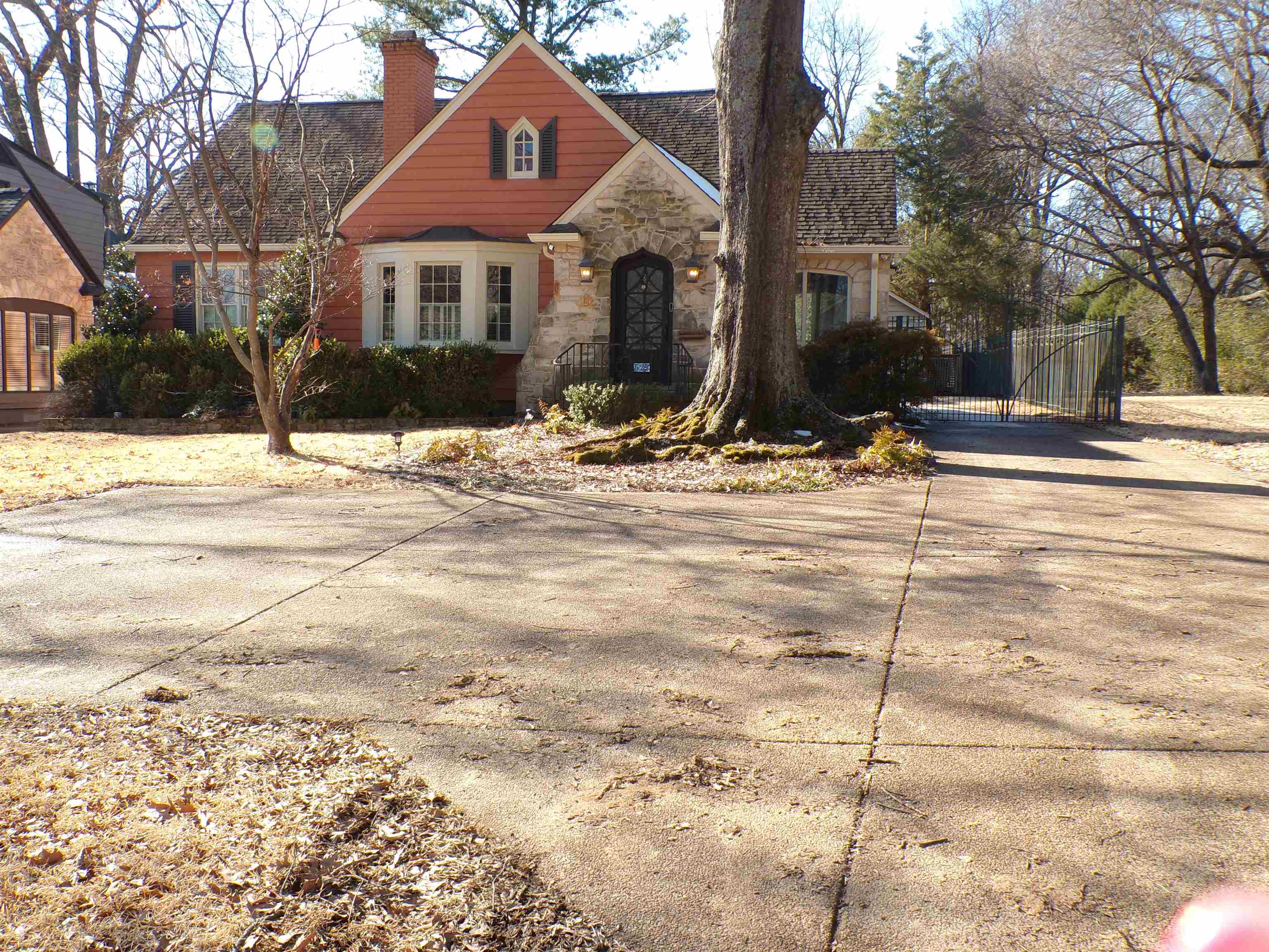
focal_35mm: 32
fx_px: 1173
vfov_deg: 44.2
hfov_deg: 56.8
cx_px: 634
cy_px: 476
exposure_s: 1/120
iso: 100
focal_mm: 5.8
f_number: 4.8
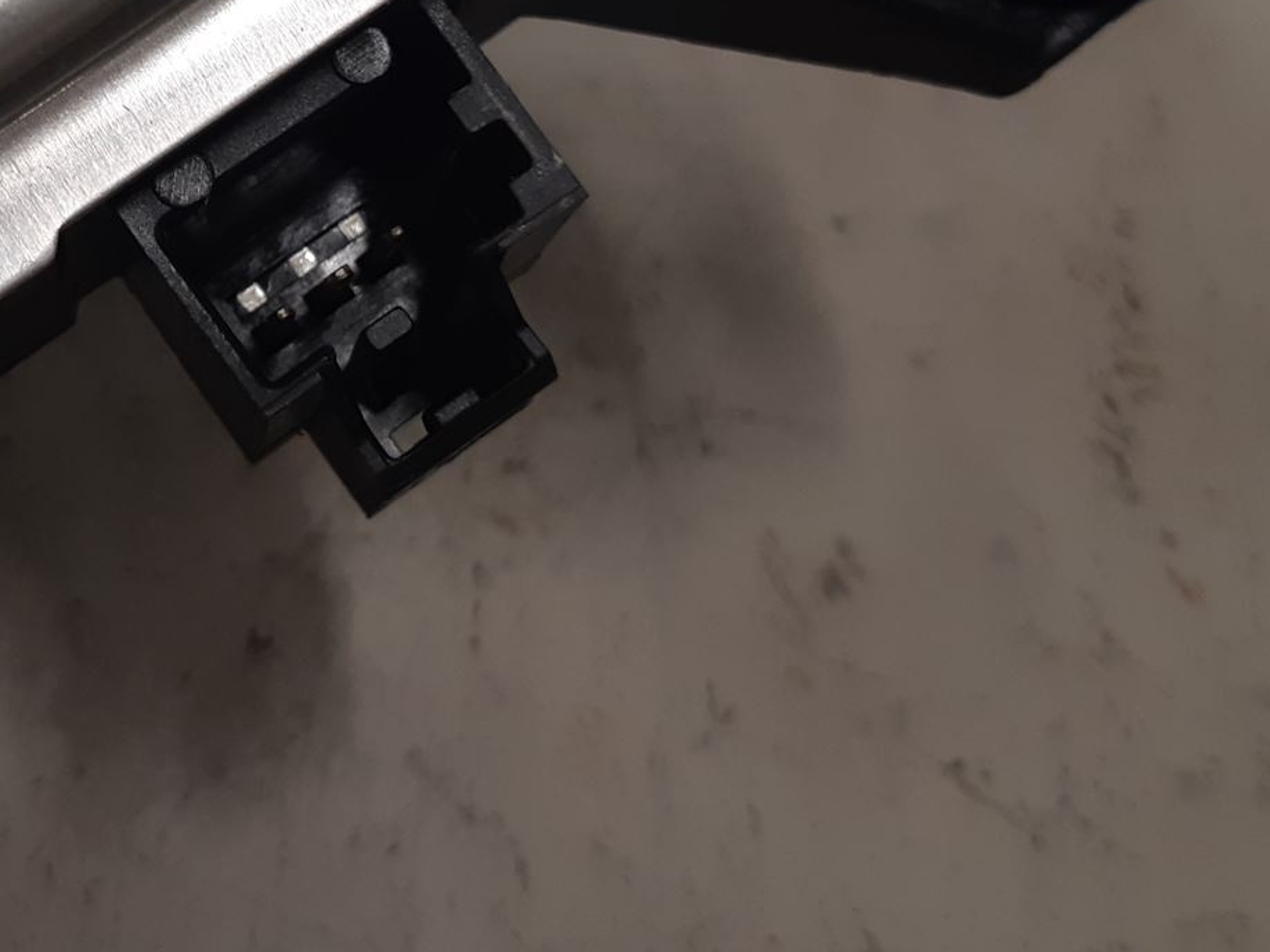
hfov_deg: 32.0
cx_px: 188
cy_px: 135
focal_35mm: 58
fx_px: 2128
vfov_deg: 24.7
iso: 64
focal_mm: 3.93
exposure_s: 1/50
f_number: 1.7
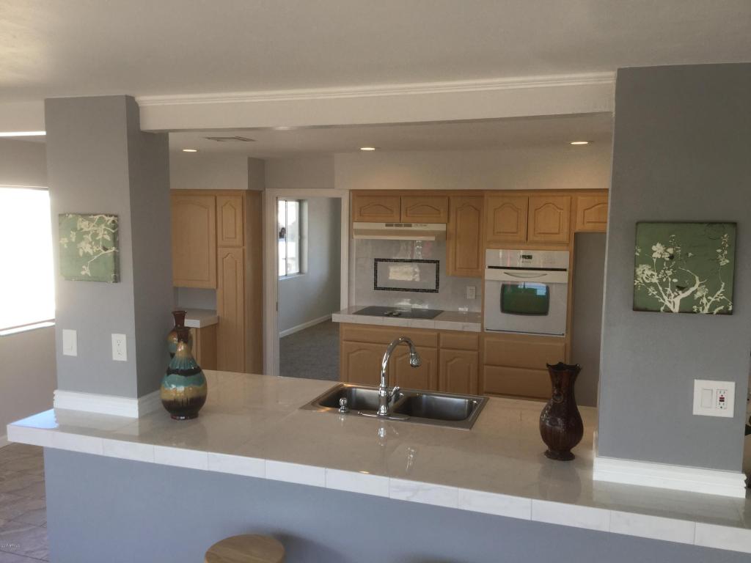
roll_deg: -1.6
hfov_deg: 58.4
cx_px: 376
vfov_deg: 45.4
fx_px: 673
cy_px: 282
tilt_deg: -6.3
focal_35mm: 31
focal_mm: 3.3
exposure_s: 1/120
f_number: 2.4
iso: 40
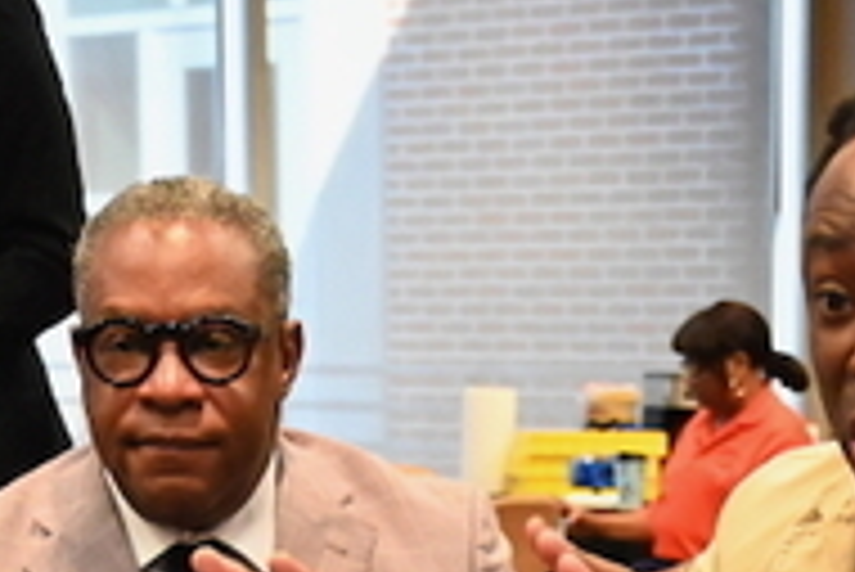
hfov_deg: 12.3
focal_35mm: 166
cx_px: 716
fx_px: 3937
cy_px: 1239
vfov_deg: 7.8
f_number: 4
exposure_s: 1/400
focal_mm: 31.5
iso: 10000
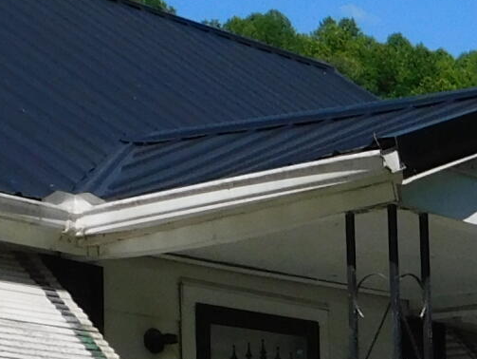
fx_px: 1972
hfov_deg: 13.2
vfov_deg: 9.9
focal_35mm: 143
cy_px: 598
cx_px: 656
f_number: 6
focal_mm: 4.1
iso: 125
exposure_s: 1/640
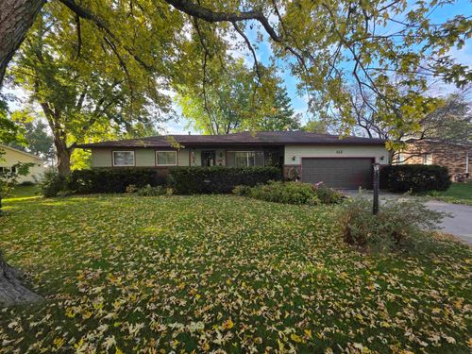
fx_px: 177
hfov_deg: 106.2
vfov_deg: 89.9
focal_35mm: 13
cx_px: 236
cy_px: 177
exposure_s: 1/470
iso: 40
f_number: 1.9
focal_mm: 2.2
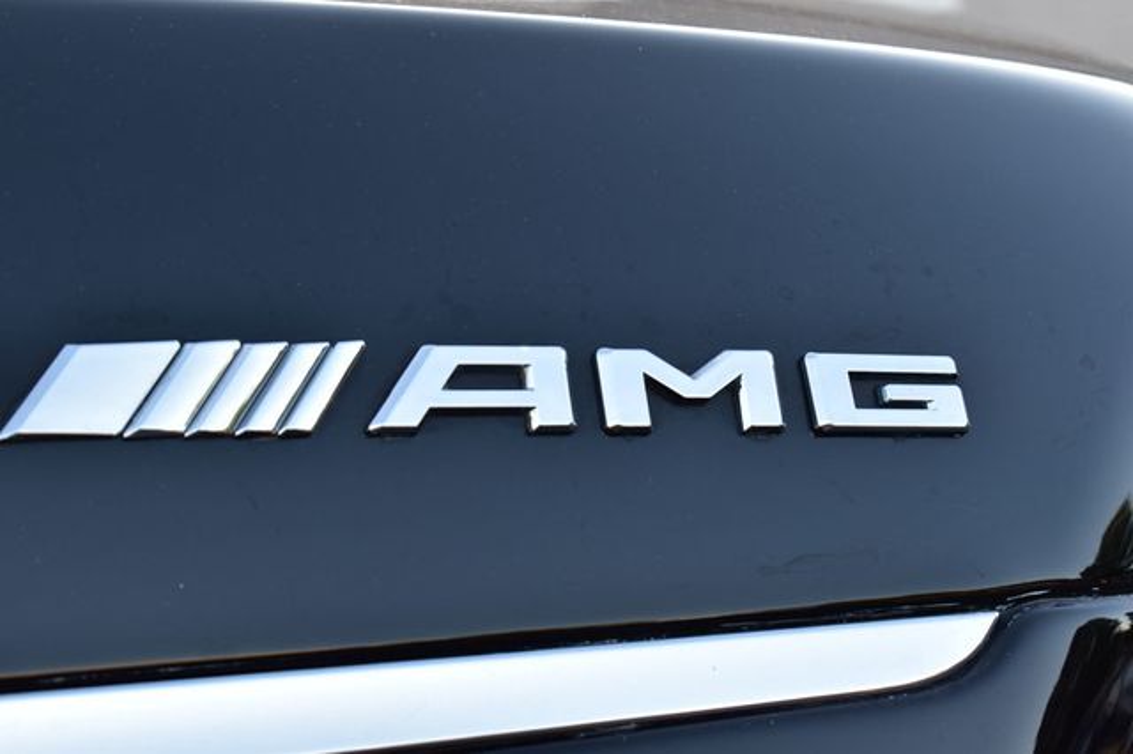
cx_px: 566
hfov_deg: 24.6
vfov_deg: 16.5
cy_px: 377
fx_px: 2595
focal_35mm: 82
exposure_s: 1/100
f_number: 9
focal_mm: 55
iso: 400
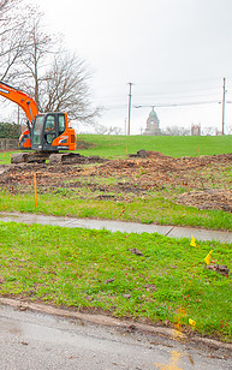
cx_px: -95
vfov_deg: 43.2
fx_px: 464
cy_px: 143
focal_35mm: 46
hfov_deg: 23.6
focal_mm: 24
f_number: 6.3
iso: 640
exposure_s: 1/160
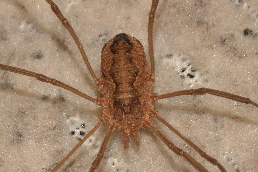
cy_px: 86
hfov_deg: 9.8
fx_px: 1505
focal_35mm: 210
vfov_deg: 6.5
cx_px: 129
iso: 500
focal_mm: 140
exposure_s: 1/160
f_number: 14
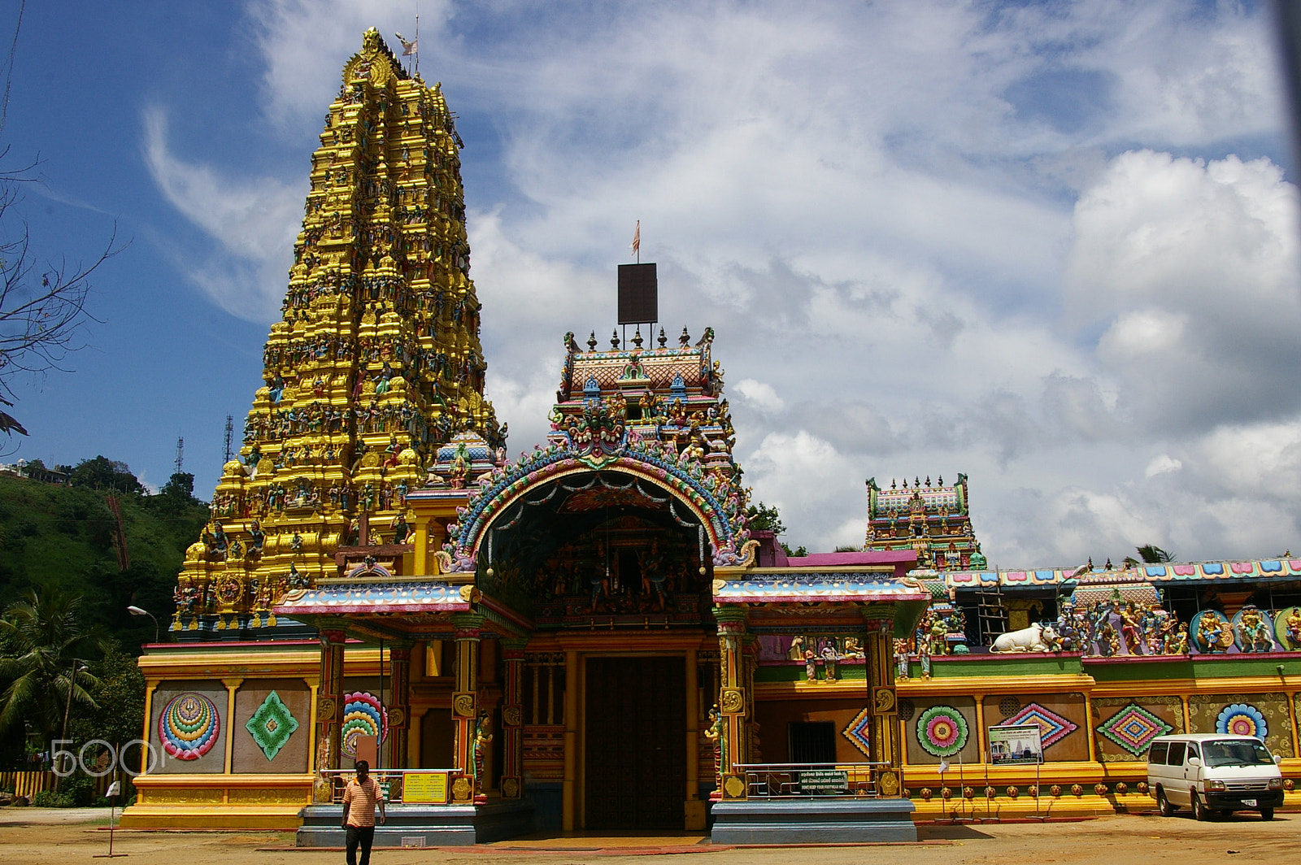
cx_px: 650
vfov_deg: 36.8
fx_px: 1300
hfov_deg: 53.2
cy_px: 432
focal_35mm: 36
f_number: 13
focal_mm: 24
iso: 200
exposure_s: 1/250
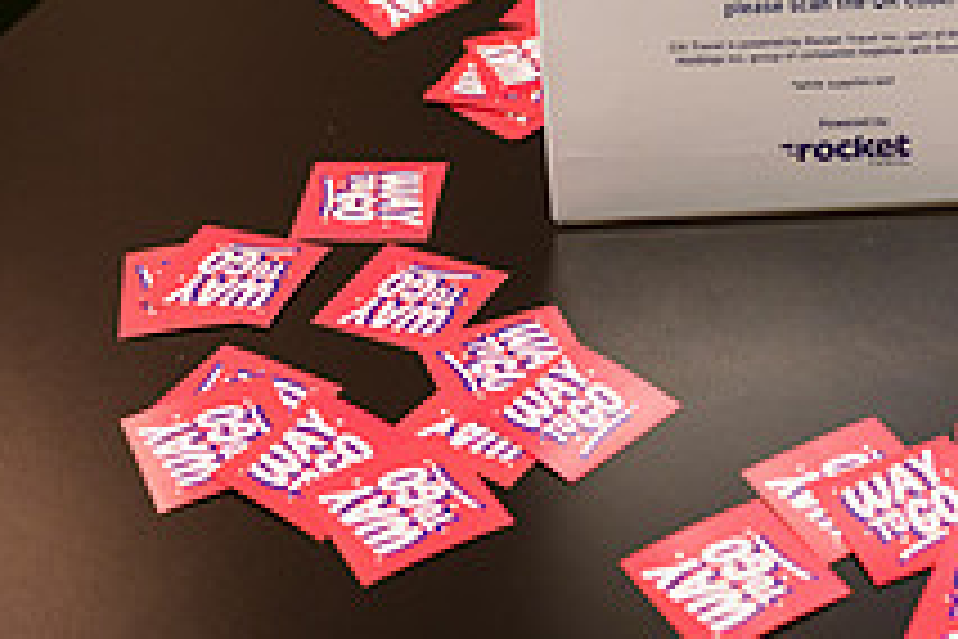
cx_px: 792
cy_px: 112
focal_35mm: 87
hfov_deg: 23.0
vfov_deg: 15.6
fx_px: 2315
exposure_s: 1/320
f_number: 3.2
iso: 1600
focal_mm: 32
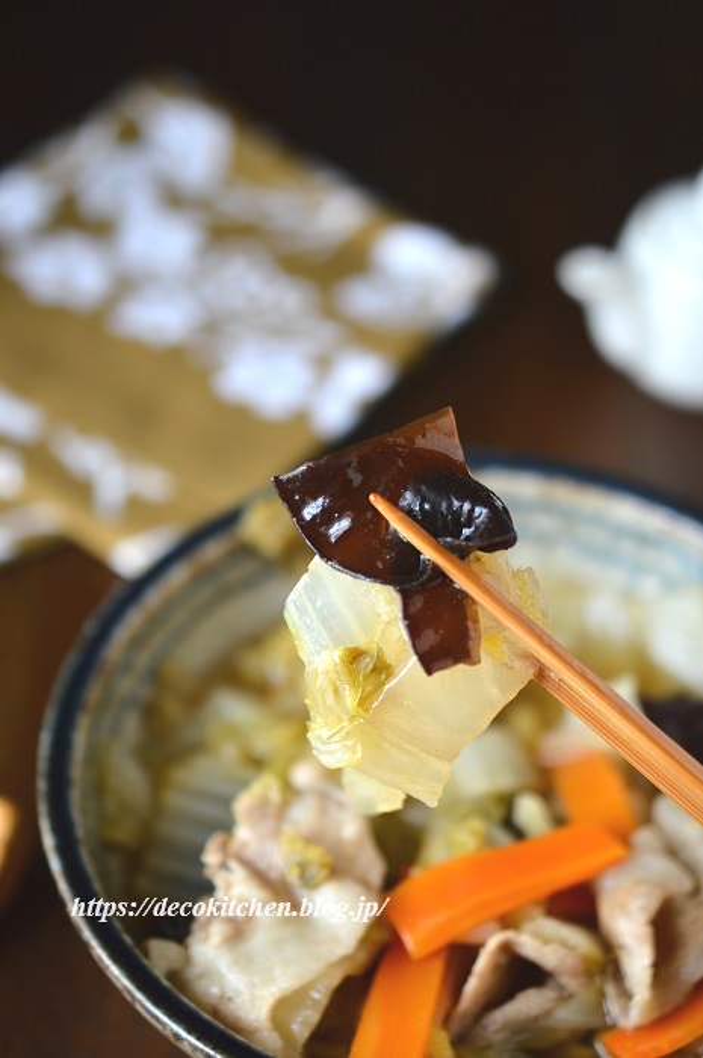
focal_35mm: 60
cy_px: 529
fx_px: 1762
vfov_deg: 33.4
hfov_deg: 22.6
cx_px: 352
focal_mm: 40
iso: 100
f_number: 3
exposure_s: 1/20
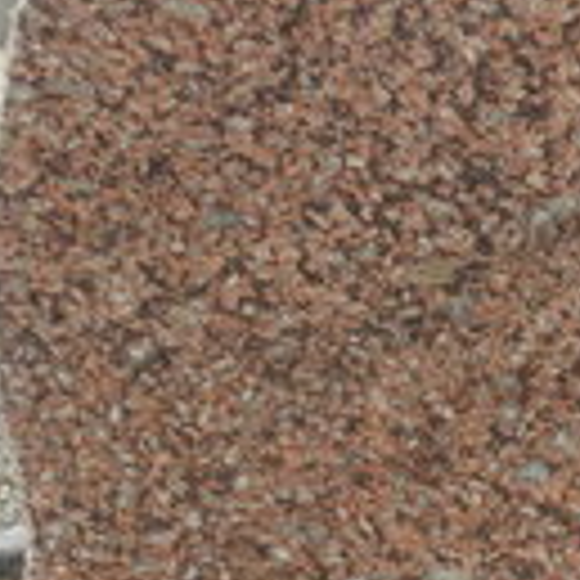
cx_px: 1066
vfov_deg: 11.1
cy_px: 1173
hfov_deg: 11.3
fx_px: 2711
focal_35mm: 143
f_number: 5.6
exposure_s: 1/50
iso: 64
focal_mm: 4.6
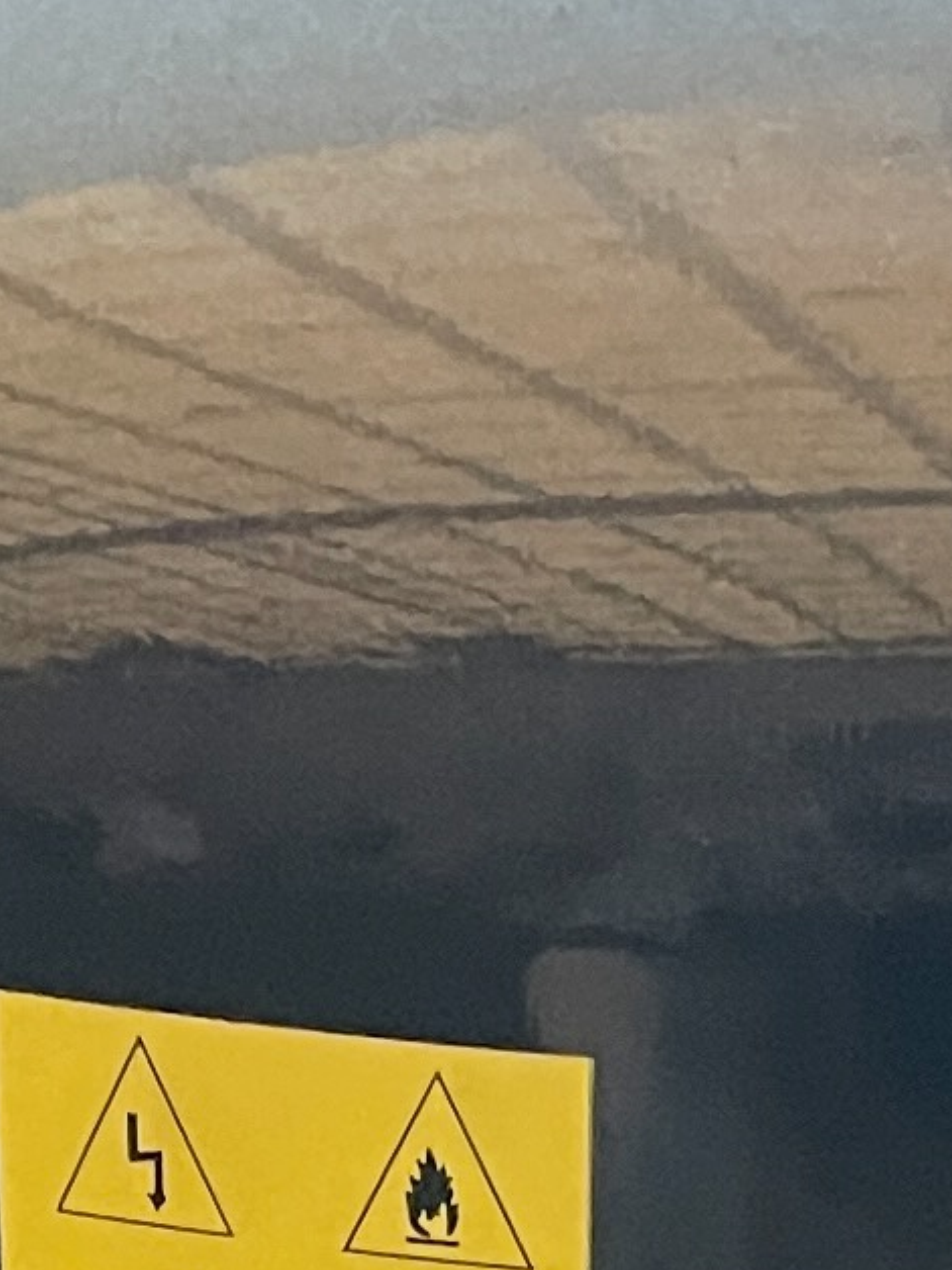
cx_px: 901
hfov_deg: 8.8
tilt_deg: -31.7
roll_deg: +0.2
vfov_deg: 10.0
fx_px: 6124
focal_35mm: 167
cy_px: 3264
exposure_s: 1/30
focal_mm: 4.2
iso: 640
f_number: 1.6
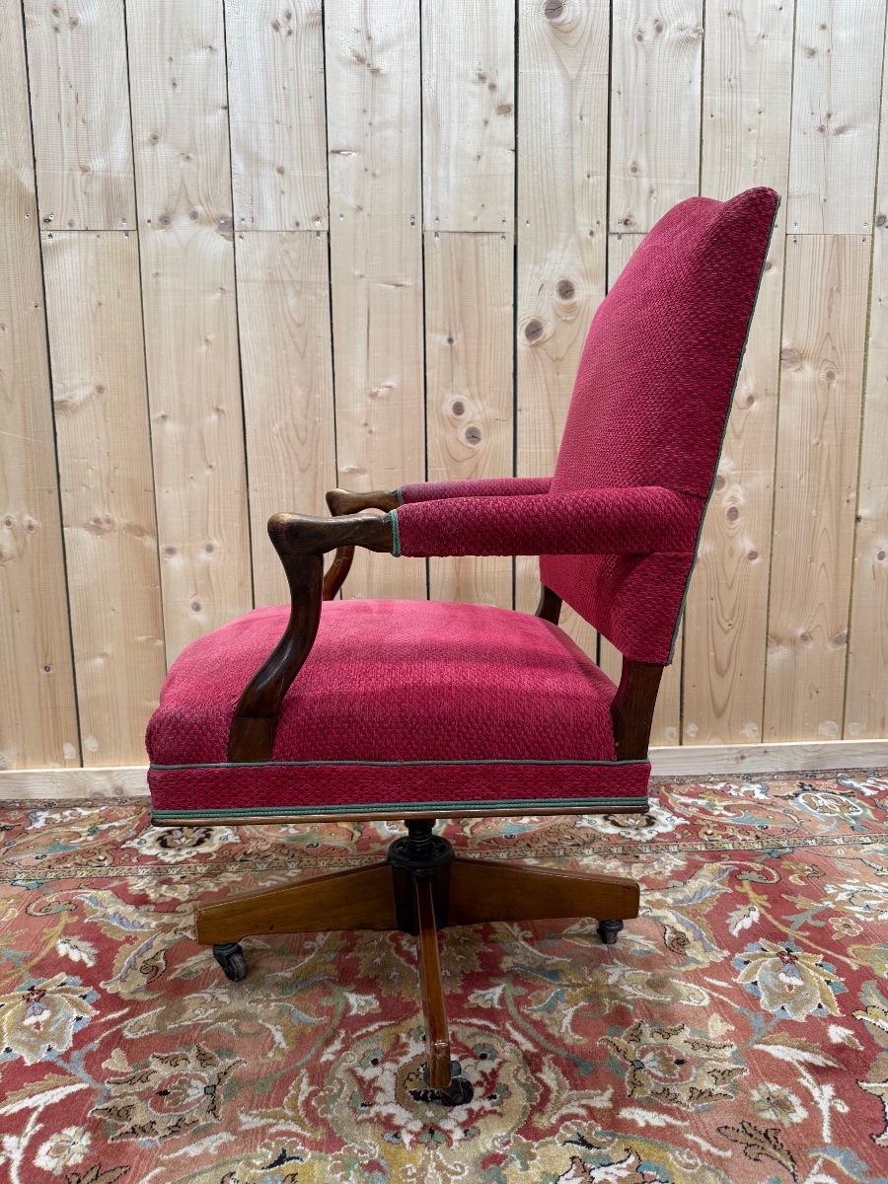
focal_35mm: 24
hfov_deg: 56.8
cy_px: 592
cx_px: 444
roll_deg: +0.6
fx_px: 821
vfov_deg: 71.6
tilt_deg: -8.9
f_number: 1.78
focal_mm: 6.76
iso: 160
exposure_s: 1/100
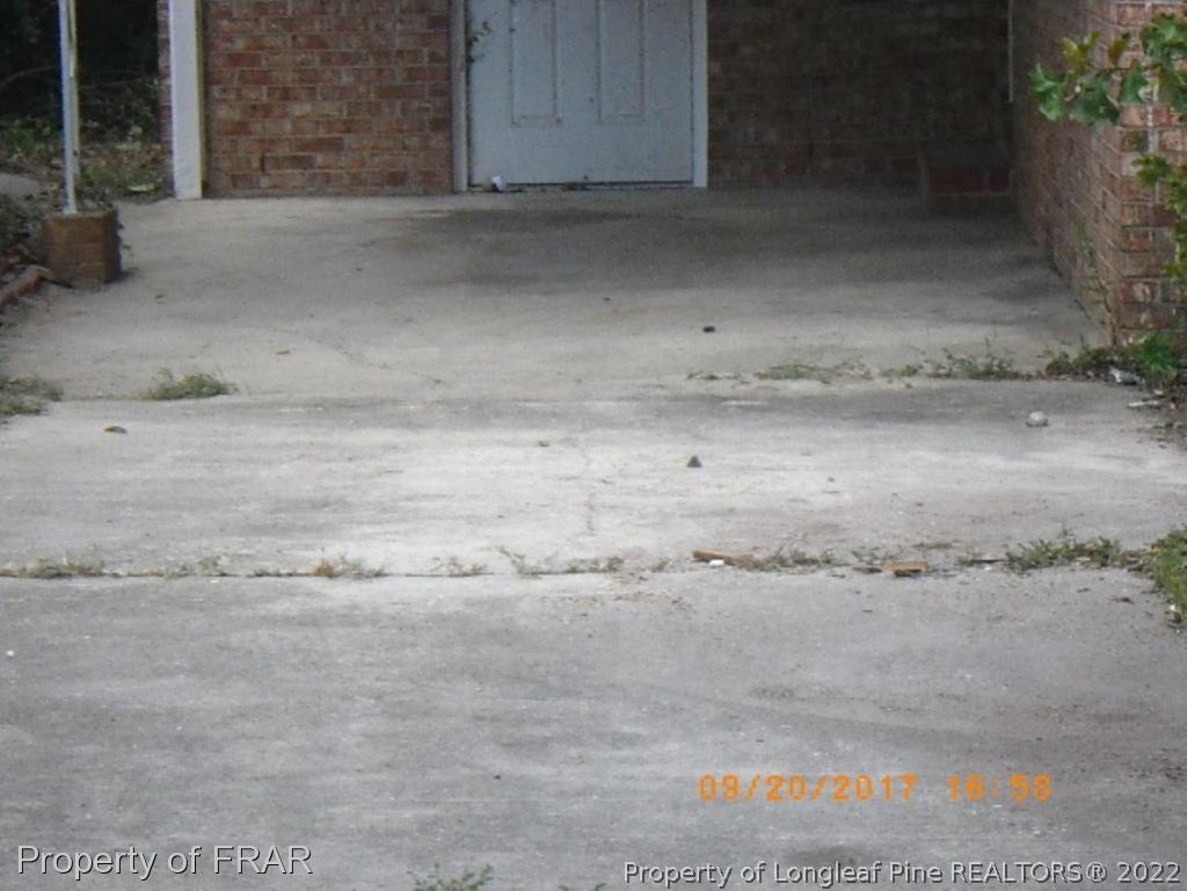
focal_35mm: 140
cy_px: 446
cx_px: 594
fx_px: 4801
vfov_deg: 10.6
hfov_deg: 14.1
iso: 500
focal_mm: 25
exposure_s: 1/250
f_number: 5.5
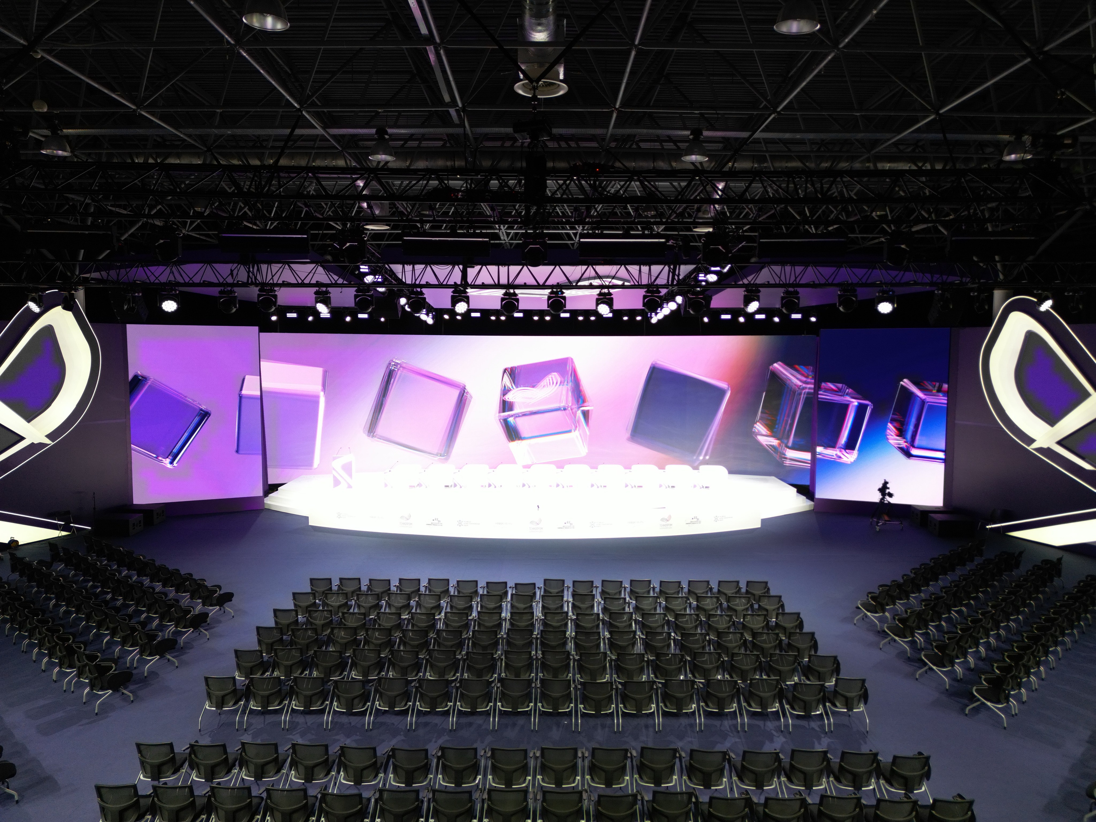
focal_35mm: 24
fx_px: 760
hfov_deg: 71.6
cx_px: 548
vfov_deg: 56.8
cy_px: 411
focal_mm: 6.72
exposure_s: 1/15
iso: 140
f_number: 1.7
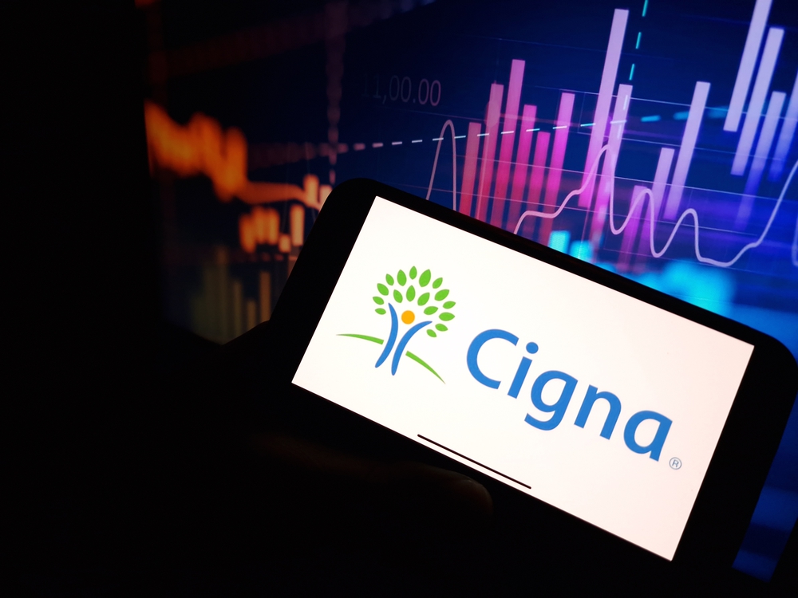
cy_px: 299
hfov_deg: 73.9
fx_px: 530
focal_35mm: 23
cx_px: 399
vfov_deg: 58.9
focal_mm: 6.4
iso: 200
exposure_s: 1/125
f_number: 1.8
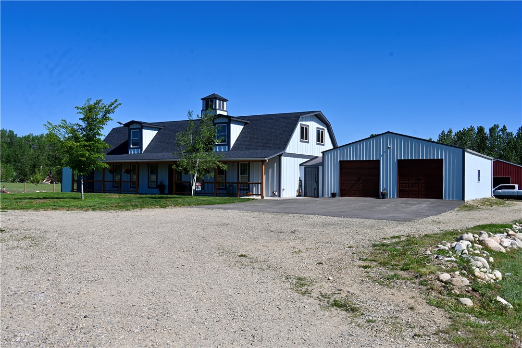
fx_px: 507
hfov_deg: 54.4
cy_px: 174
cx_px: 261
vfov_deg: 37.9
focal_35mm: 35
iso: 100
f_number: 8
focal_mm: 35
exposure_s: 1/500
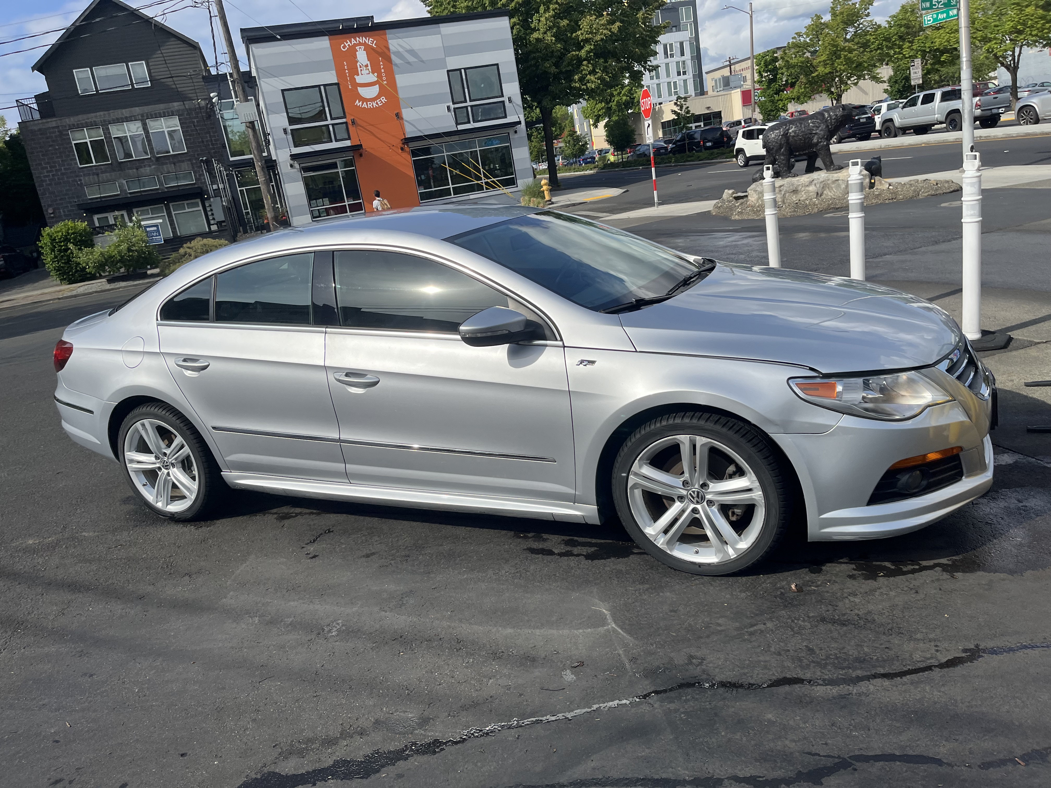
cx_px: 526
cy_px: 394
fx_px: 789
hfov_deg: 67.3
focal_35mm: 26
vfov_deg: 53.1
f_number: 1.6
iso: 50
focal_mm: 5.1
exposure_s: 1/4016
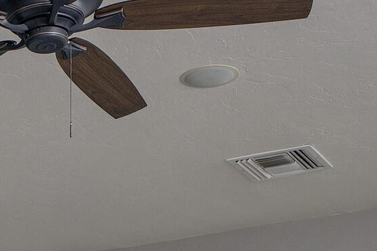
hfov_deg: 20.0
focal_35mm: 96
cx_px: -67
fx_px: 1005
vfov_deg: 12.4
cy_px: 517
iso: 200
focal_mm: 19
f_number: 7.1
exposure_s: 1/25
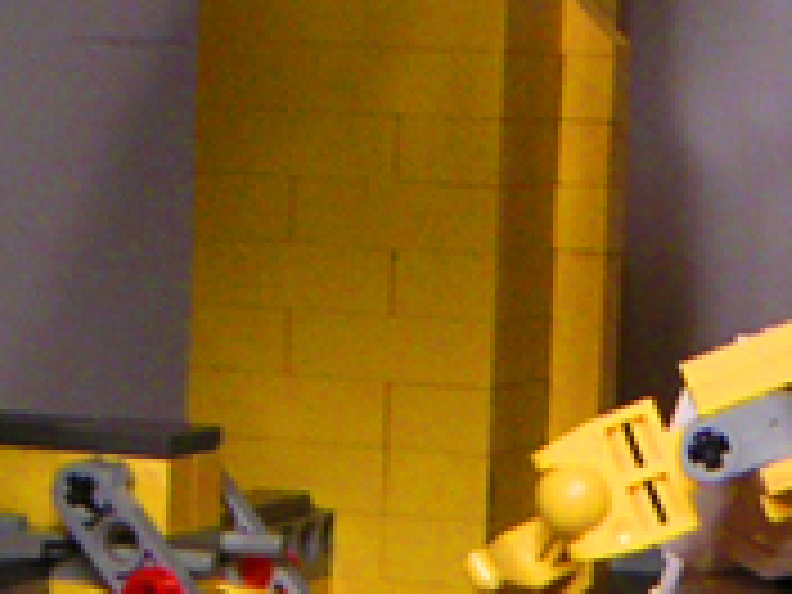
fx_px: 3844
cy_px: 252
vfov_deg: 8.8
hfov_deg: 11.6
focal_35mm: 168
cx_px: 788
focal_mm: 5.7
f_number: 2.8
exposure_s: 1/45
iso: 50
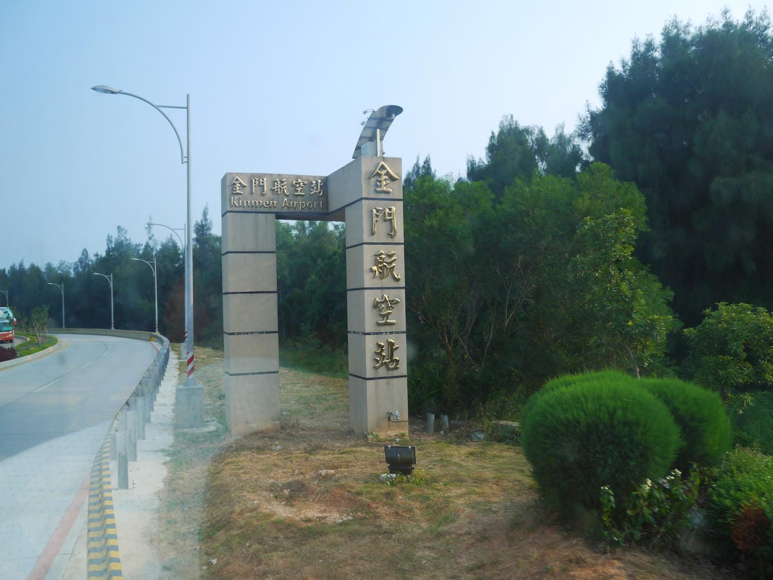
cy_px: 290
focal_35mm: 28
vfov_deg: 49.7
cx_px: 386
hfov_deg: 63.4
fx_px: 625
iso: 160
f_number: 6.3
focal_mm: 14
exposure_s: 1/250
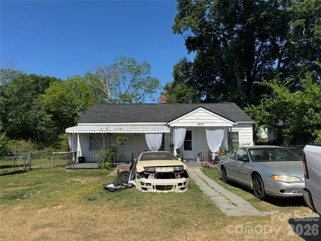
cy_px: 120
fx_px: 223
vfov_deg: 56.8
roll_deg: +1.5
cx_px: 160
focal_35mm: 24
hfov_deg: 71.6
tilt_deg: +2.0
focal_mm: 6.76
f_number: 1.78
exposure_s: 1/5348
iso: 80
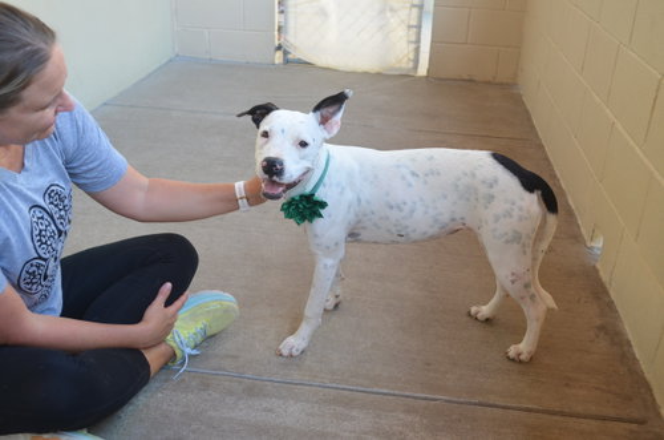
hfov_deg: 53.2
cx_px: 332
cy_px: 220
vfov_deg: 36.7
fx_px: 663
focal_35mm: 36
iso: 400
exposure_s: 1/100
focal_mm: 24
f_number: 5
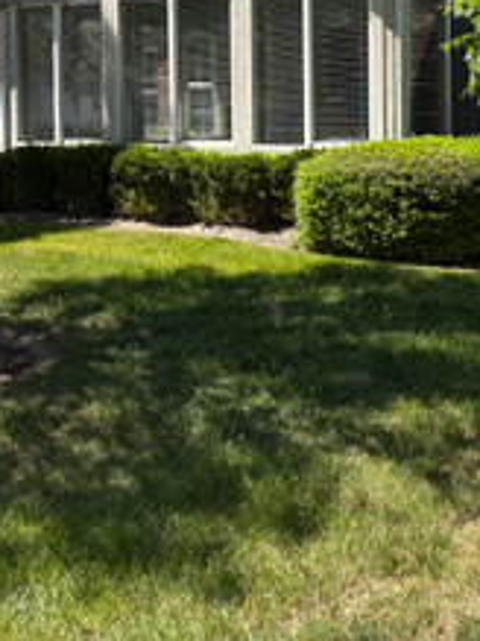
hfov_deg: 25.1
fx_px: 1055
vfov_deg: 33.1
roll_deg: +0.3
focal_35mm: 57
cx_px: 404
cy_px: 152
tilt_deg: -0.7
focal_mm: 5.96
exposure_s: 1/1587
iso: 50
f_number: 1.6
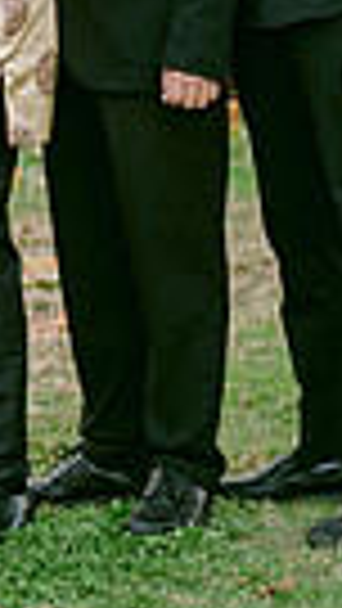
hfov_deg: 4.1
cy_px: -81
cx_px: -169
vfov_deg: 7.2
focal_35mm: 297
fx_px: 4785
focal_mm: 85
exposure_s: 1/200
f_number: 2
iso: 200
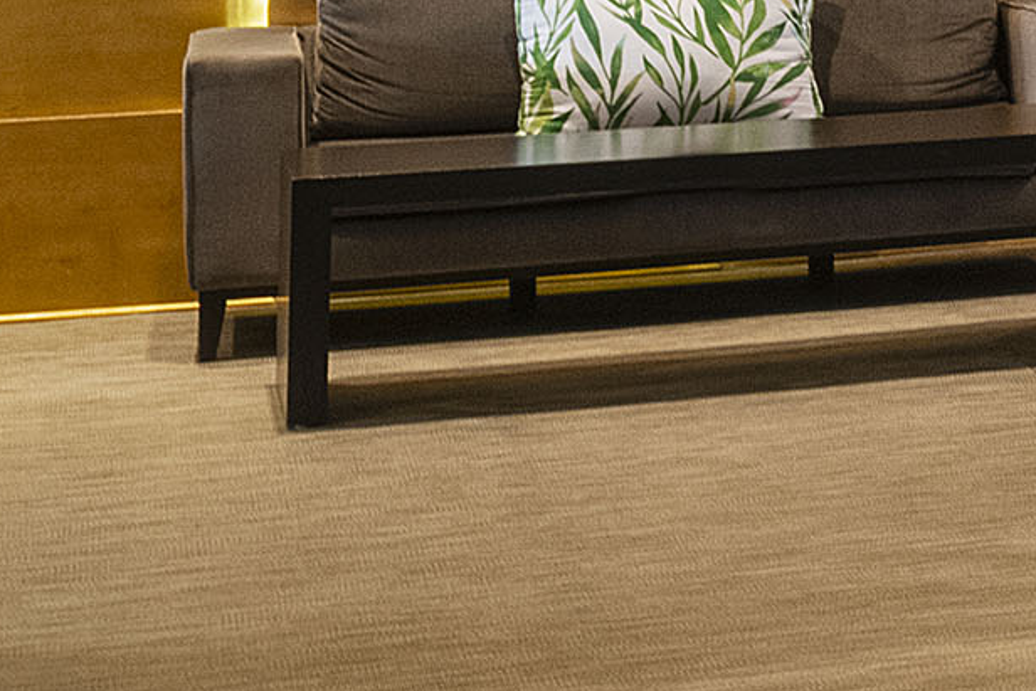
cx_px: 2941
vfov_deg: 9.4
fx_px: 3972
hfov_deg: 10.9
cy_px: -570
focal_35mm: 138
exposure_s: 1
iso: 400
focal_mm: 24
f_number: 9.5
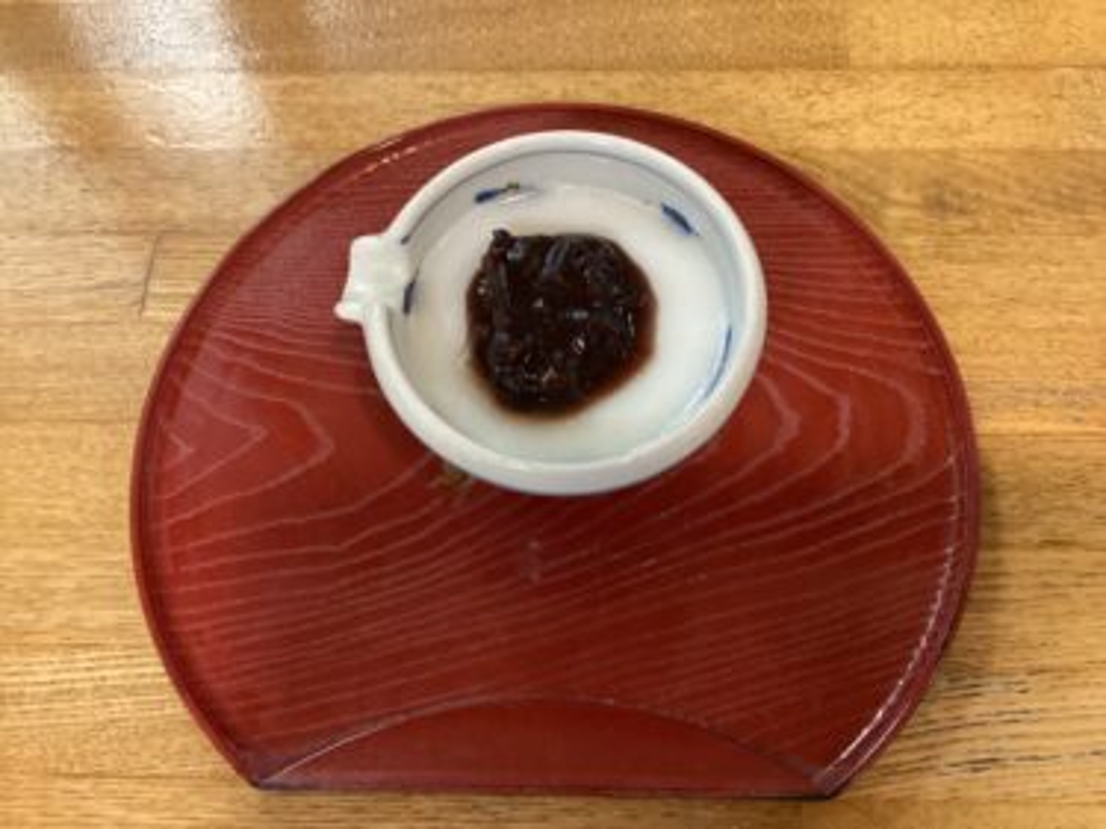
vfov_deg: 45.4
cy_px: 414
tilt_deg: -67.3
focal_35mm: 31
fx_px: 990
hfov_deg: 58.4
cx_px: 553
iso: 400
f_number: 2.4
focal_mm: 3.3
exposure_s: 1/40
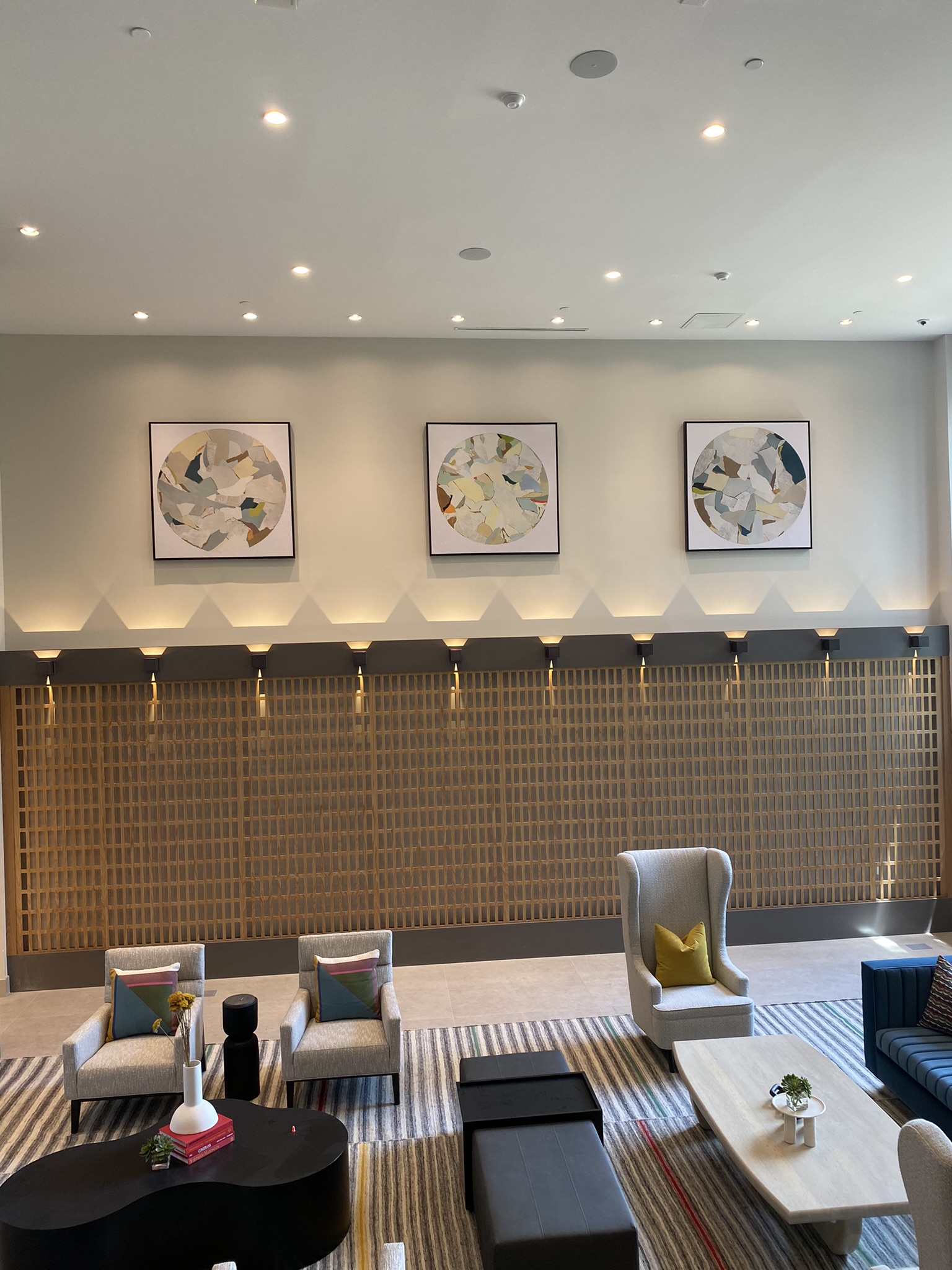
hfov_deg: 53.1
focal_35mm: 26
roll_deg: +1.7
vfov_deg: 67.3
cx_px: 476
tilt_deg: -0.5
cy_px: 635
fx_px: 953
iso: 64
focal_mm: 4.25
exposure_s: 1/60
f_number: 1.8
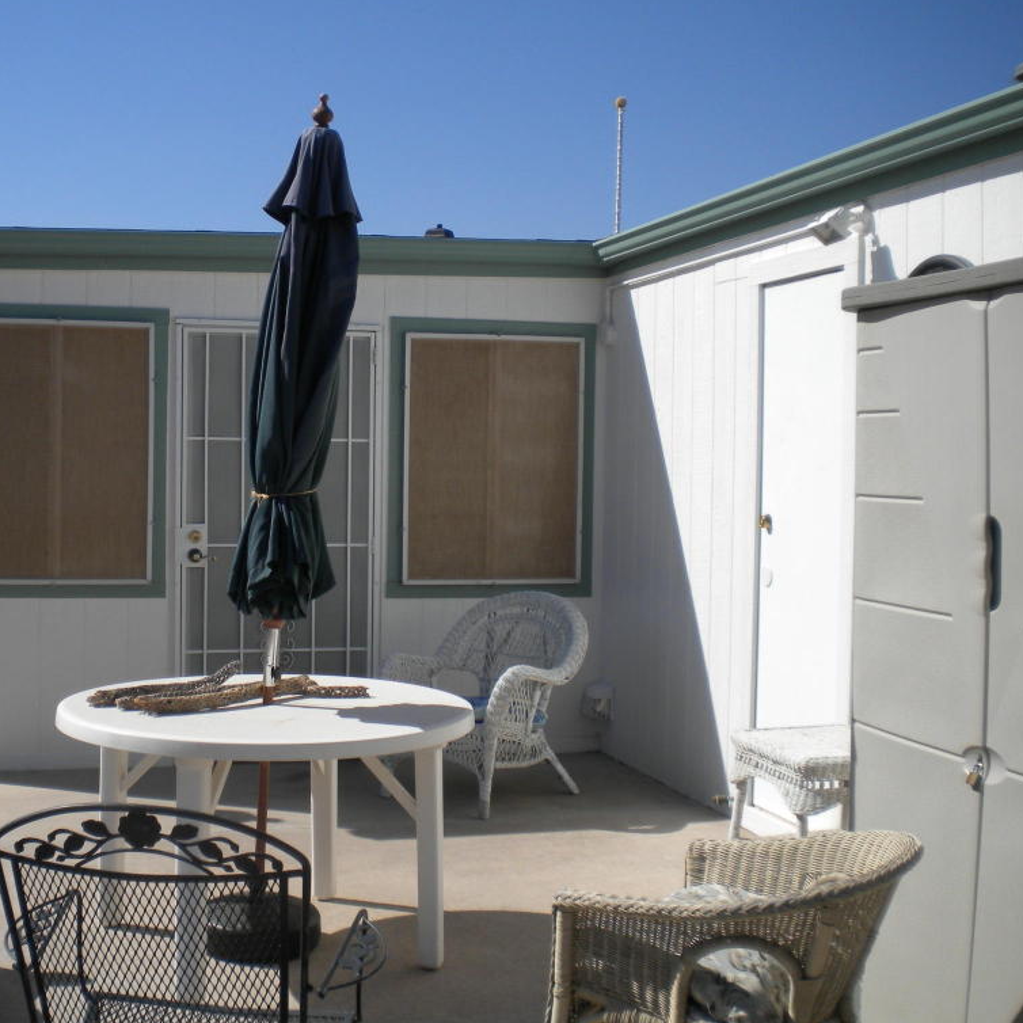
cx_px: 335
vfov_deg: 40.0
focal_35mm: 42
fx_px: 1404
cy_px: 503
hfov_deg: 39.5
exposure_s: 1/1000
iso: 80
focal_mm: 6.3
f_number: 4.6
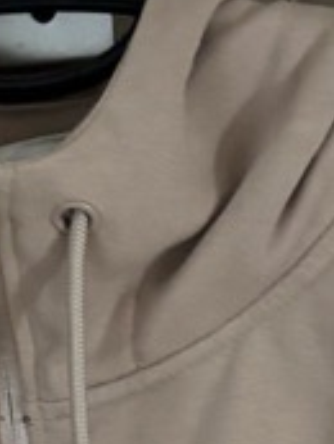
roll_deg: +3.7
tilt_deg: -21.4
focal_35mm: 150
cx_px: 69
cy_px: 737
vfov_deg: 12.3
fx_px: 1927
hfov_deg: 9.9
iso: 800
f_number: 1.6
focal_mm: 5.96
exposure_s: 1/30
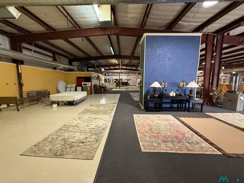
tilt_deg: -6.5
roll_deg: -0.2
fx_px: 99
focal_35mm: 14
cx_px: 122
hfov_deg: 102.1
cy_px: 92
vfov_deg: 85.7
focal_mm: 2.22
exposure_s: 1/60
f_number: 2.2
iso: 400
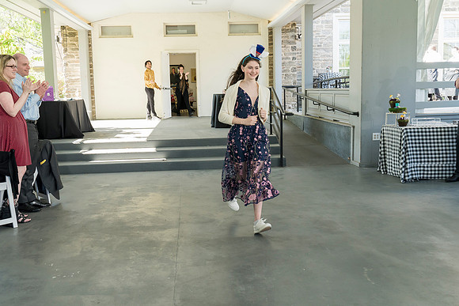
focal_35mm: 39
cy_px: 153
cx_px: 230
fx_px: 497
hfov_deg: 49.5
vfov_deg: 34.2
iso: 1250
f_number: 6.3
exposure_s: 1/160
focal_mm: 39
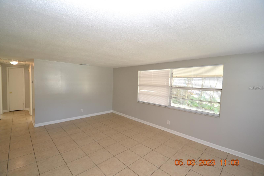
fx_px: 110
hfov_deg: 100.4
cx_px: 132
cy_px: 88
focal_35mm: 15
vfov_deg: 77.3
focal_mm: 10
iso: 640
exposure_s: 1/60
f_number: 3.5
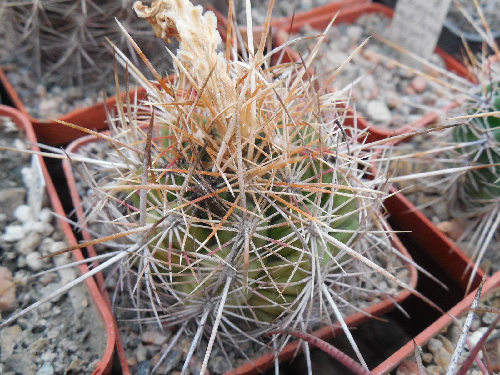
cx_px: 250
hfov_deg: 58.4
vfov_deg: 45.4
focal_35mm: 31
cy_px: 188
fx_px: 448
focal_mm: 5.6
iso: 320
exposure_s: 1/30
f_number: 3.6
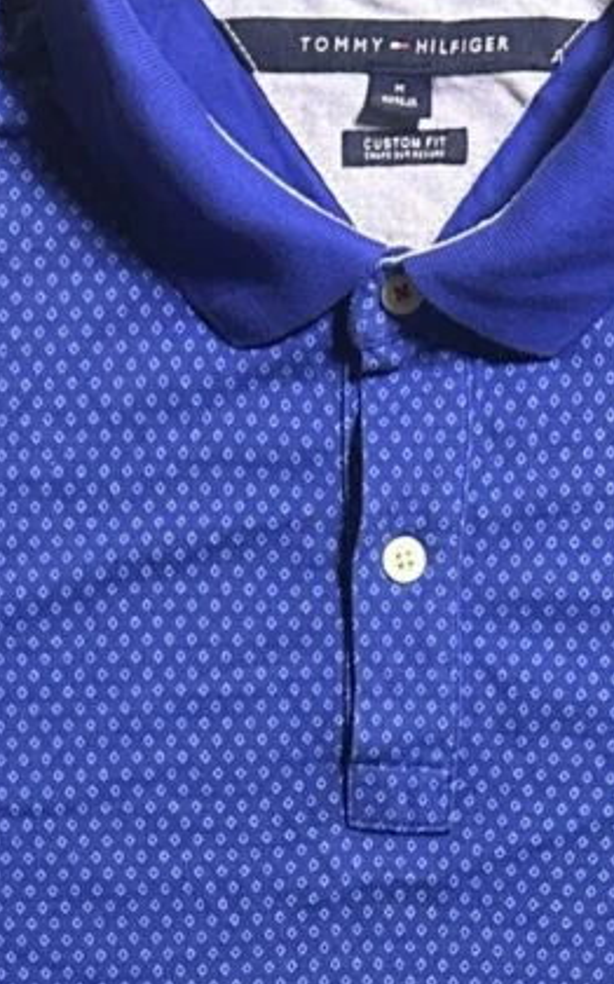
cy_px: 1176
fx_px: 2815
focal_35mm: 105
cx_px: 401
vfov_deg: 18.8
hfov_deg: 12.4
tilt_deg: -70.4
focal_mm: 5.7
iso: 400
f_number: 1.5
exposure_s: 1/60
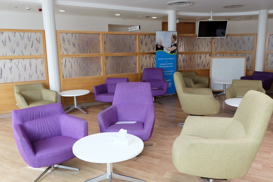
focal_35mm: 30
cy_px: 93
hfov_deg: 61.9
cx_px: 136
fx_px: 228
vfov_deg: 43.6
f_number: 3.8
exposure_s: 1/70
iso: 400
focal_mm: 19.2
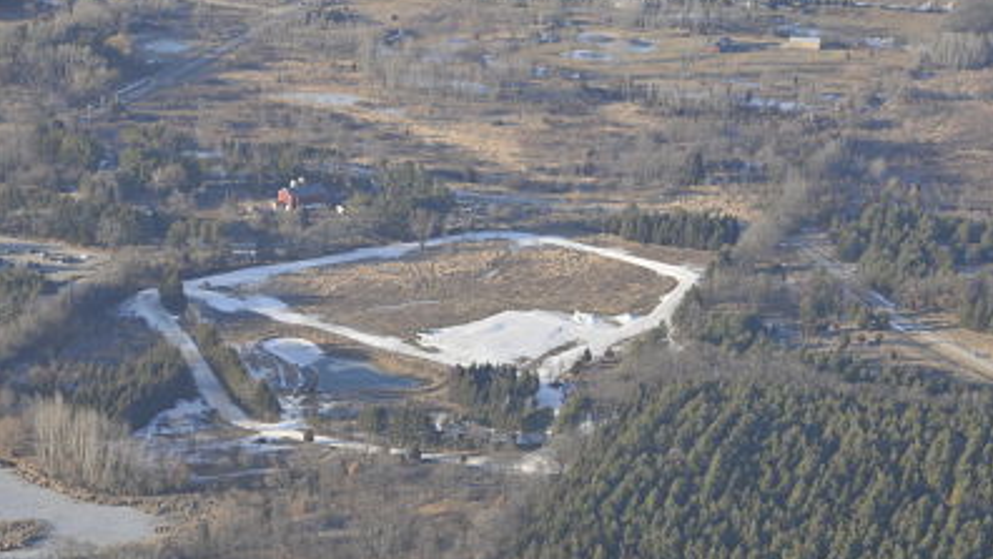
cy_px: 316
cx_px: 499
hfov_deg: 16.9
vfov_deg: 9.6
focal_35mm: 127
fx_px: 3345
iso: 500
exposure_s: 1/400
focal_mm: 80
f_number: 10
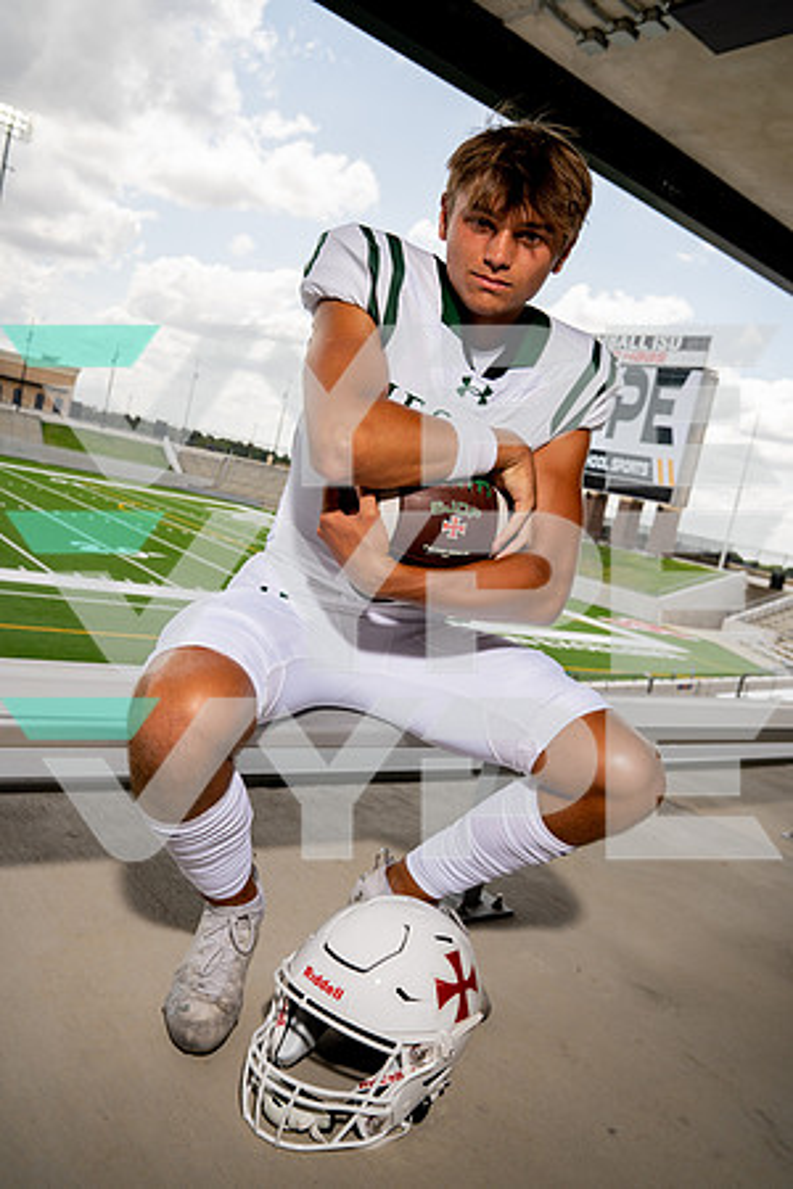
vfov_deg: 67.4
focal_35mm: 27
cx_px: 396
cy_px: 594
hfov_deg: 47.9
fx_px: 892
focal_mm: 27
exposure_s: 1/250
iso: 100
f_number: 6.3
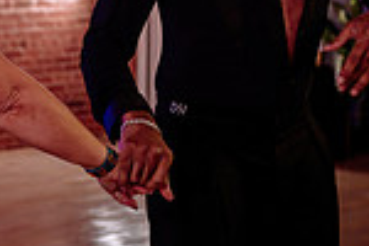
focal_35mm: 118
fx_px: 1209
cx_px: -146
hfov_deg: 16.2
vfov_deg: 11.6
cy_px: 144
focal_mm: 28
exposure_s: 1/400
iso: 800
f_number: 2
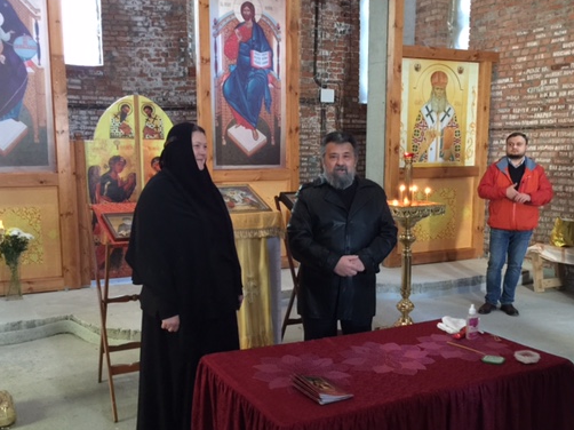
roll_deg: +0.0
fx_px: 613
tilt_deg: -7.7
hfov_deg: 50.2
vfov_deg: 38.6
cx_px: 293
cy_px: 239
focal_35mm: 37
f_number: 2.2
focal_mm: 4.15
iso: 100
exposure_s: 1/4
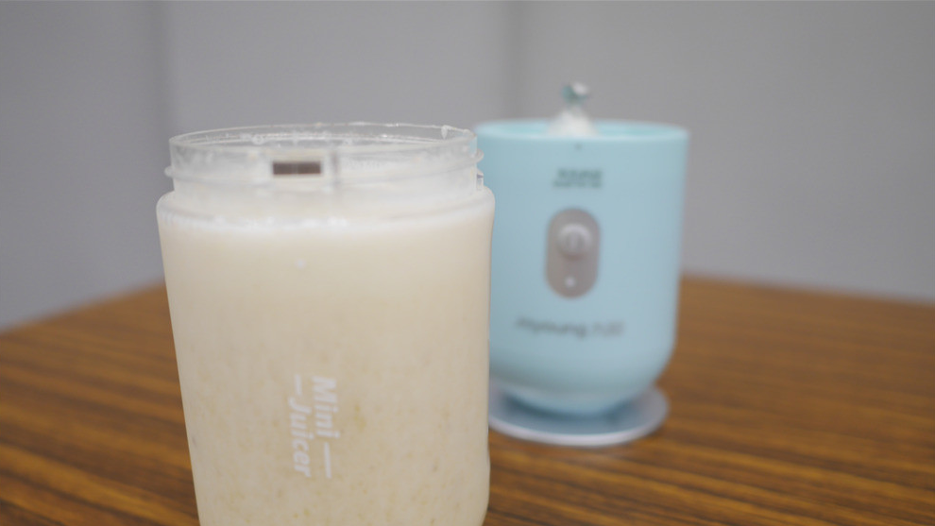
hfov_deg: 59.5
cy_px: 353
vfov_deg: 35.3
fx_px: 818
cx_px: 467
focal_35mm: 33
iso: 200
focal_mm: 15
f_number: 1.7
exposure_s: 1/100
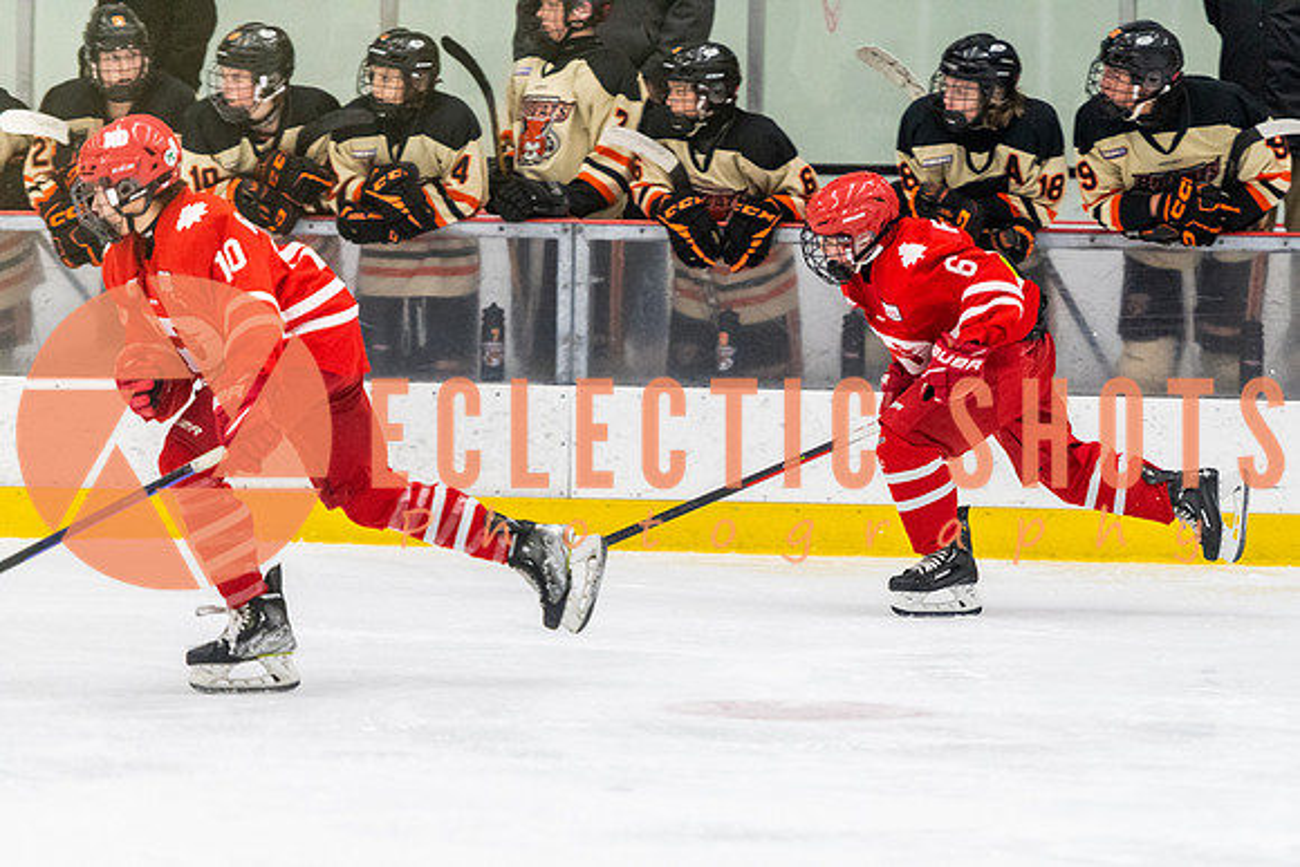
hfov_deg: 8.8
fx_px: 8467
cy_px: 598
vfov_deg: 5.9
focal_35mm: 234
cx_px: 896
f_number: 3.2
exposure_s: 1/640
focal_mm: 170
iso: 3200
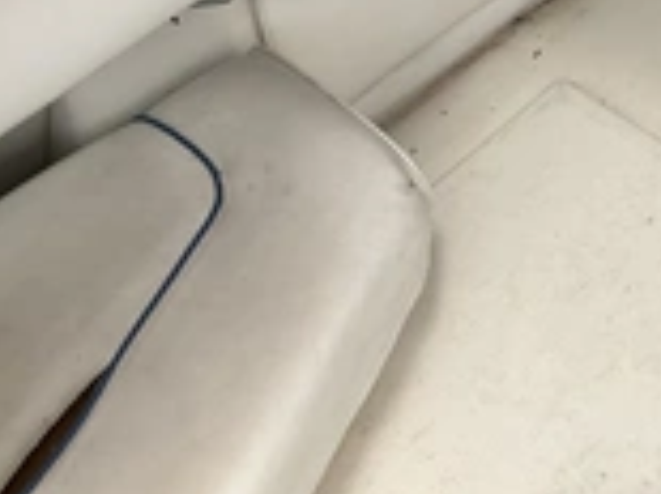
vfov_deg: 18.4
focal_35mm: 75
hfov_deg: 24.2
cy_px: -136
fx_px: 1431
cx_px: 742
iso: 25
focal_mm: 3
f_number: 1.8
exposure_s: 1/1098
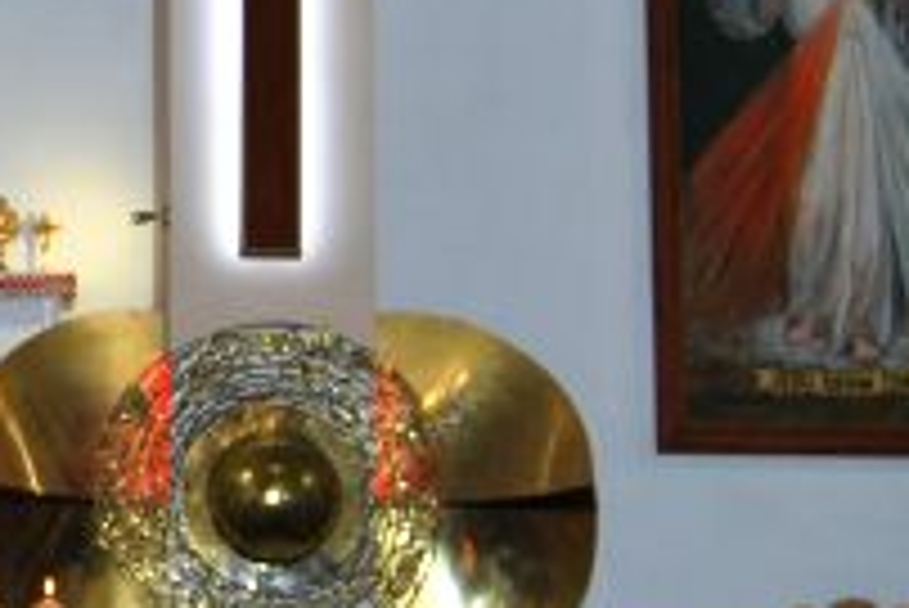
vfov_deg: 12.8
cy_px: 279
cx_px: -171
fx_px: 2704
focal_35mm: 107
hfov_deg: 18.2
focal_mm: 18
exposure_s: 1/60
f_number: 3.5
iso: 200
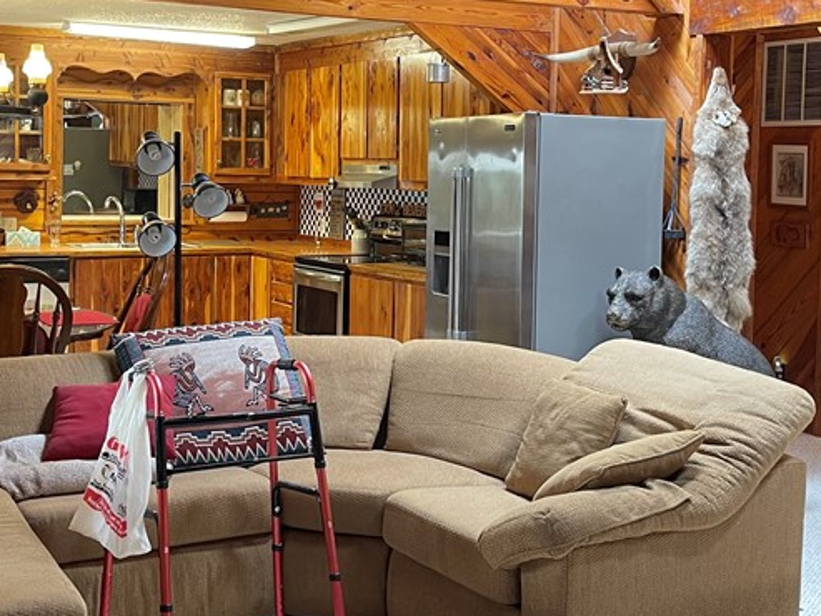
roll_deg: -1.2
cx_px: 418
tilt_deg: -3.1
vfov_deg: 27.0
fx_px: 1281
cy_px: 238
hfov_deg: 35.5
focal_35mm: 54
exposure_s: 1/60
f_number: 1.6
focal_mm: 5.1
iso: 200
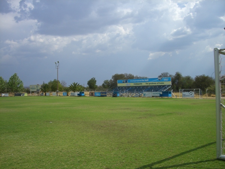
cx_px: 112
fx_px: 247
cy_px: 84
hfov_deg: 49.0
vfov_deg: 37.7
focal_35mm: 38
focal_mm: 6.2
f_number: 4.3
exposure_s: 1/1000
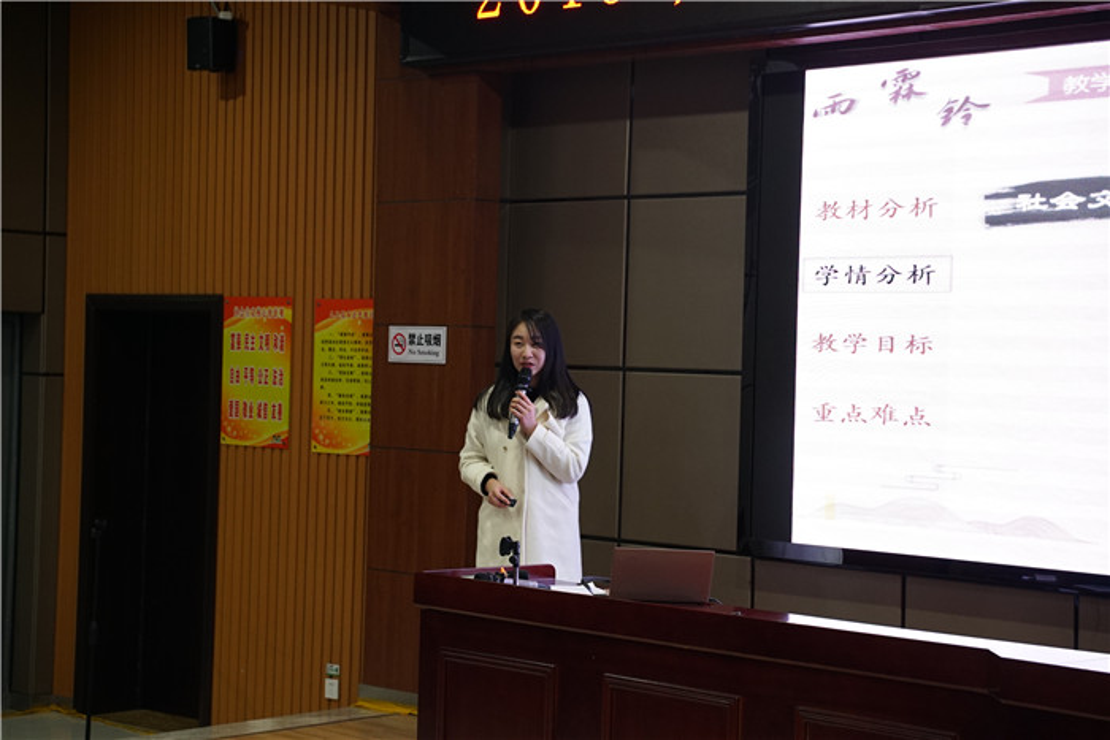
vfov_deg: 18.2
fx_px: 2313
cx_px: 555
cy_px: 370
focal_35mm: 75
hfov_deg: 27.0
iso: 2000
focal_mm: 75
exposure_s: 1/80
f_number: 5
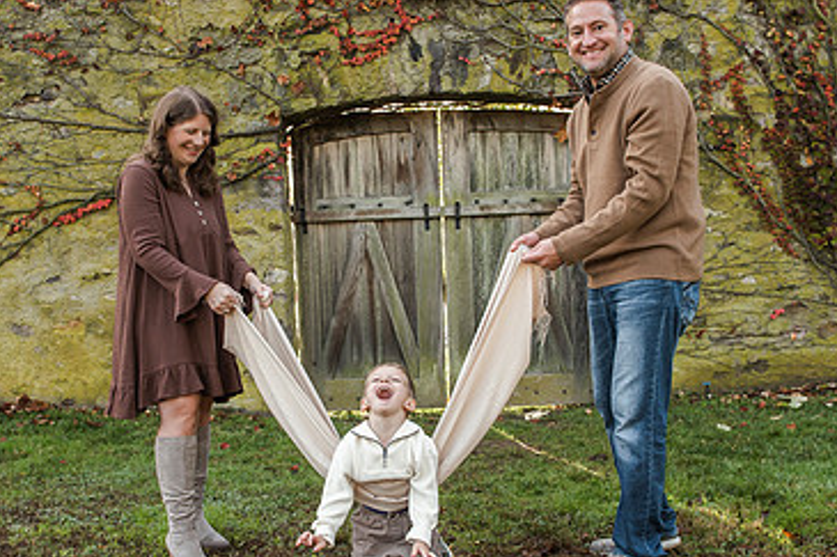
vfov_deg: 31.1
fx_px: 999
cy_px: 338
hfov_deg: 45.4
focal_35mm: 43
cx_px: 367
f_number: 5.6
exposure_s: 1/400
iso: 1000
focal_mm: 26
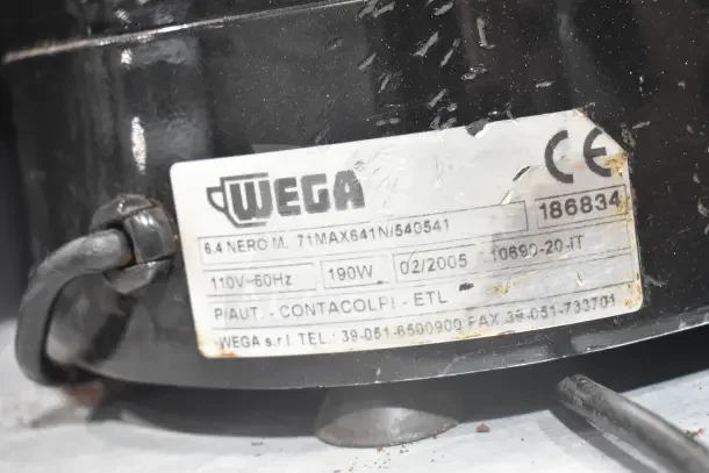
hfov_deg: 33.4
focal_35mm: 60
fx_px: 1182
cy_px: 236
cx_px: 354
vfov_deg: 22.6
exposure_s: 1/60
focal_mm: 40
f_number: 4.8
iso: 2200
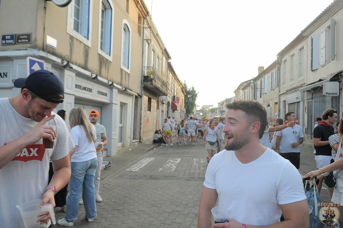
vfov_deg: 47.8
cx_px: 172
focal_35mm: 27
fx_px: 257
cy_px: 114
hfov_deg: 67.4
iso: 200
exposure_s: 1/125
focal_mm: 18
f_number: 4.5
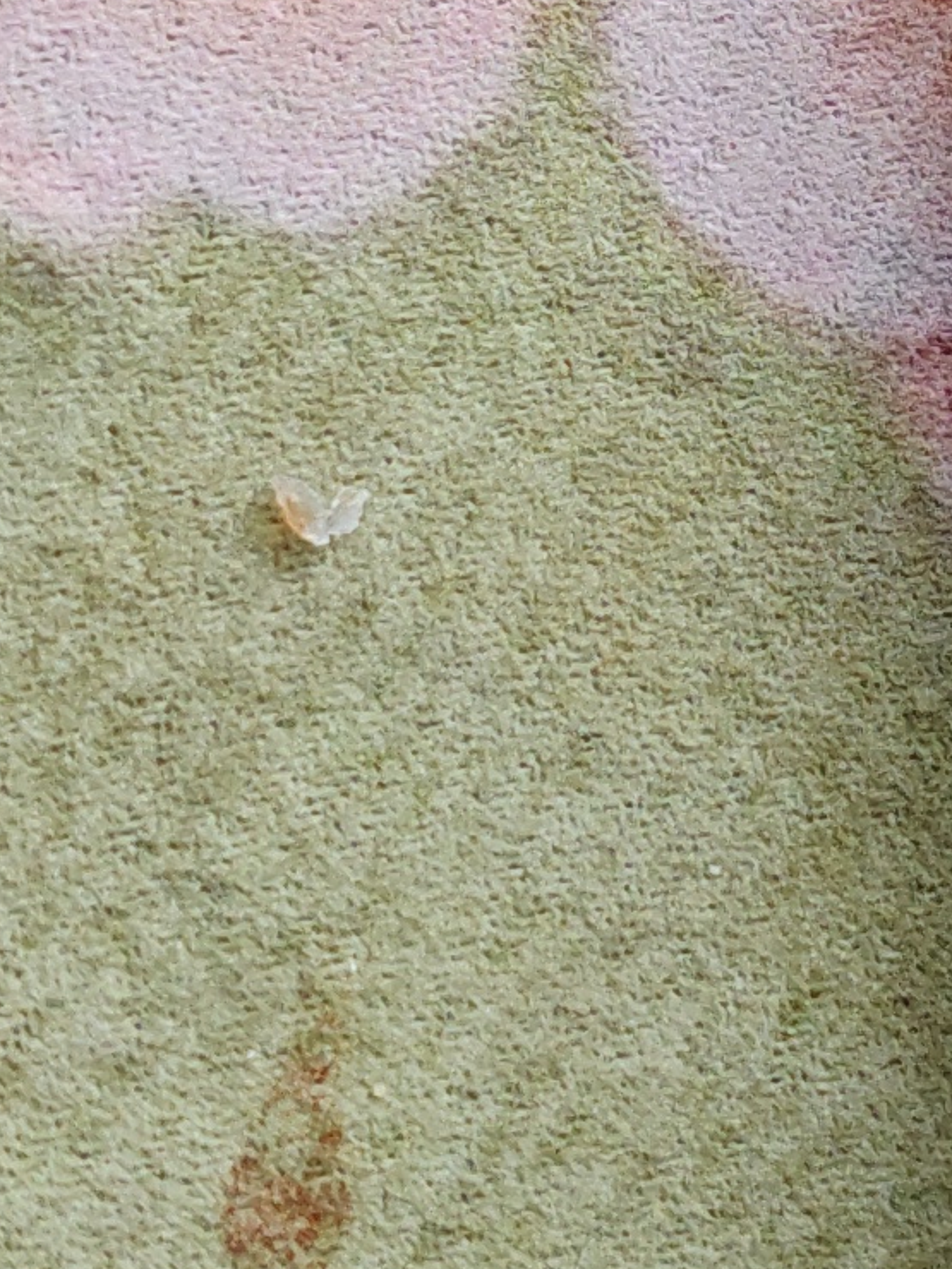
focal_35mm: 144
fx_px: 5280
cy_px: 84
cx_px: 1043
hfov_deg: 10.2
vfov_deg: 13.6
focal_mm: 4.84
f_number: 1.88
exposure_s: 1/120
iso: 100
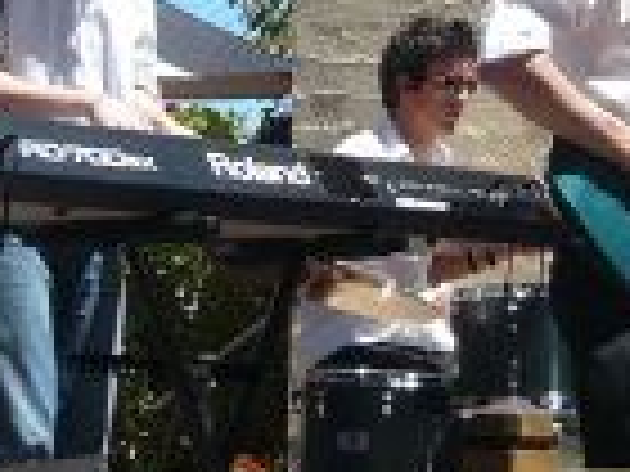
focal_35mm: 138
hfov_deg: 14.1
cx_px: 576
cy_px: 72
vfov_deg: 10.7
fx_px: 2512
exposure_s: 1/1300
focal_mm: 4.9
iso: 100
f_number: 2.9
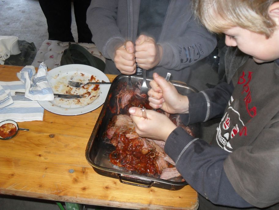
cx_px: 140
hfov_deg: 52.6
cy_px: 105
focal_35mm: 35
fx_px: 282
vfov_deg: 40.7
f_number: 2.8
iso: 200
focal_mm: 6.2
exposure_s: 1/45
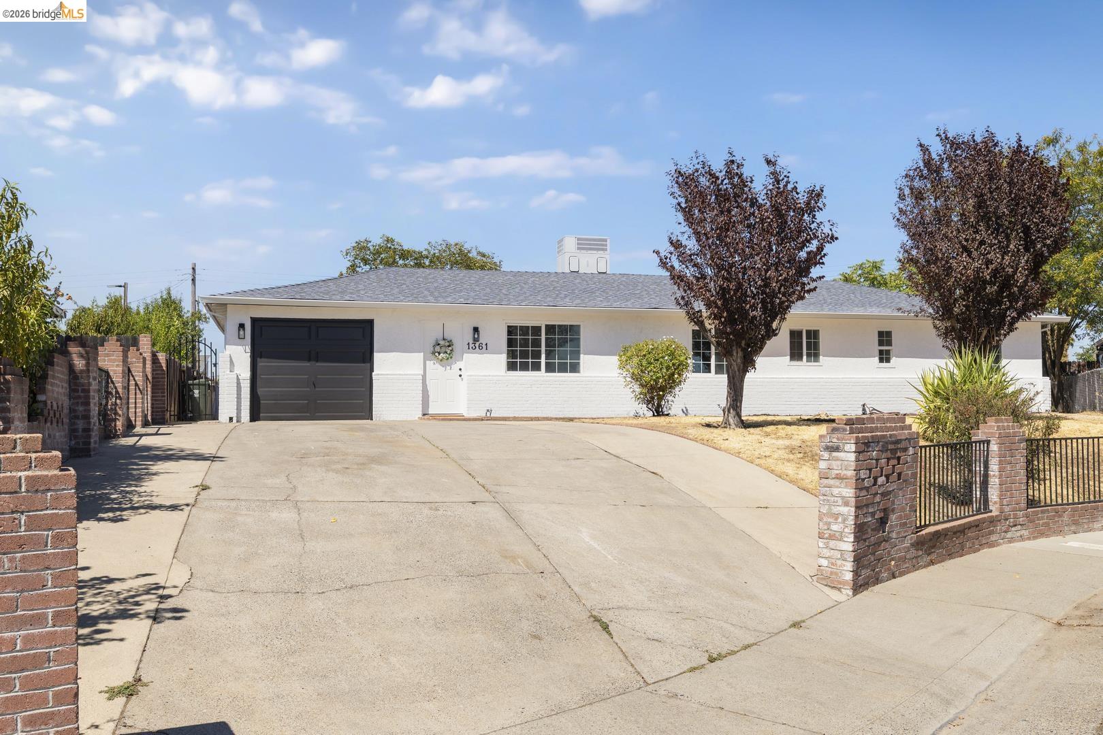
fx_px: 950
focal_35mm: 31
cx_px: 552
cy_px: 368
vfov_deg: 42.3
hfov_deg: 60.3
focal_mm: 21
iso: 200
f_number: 7.1
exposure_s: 1/100
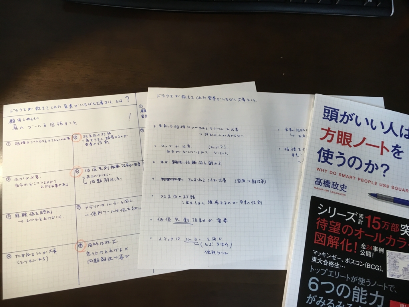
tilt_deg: -71.8
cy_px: 154
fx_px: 343
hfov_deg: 61.7
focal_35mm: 29
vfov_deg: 48.2
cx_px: 204
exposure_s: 1/30
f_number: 2.2
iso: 32
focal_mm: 4.15
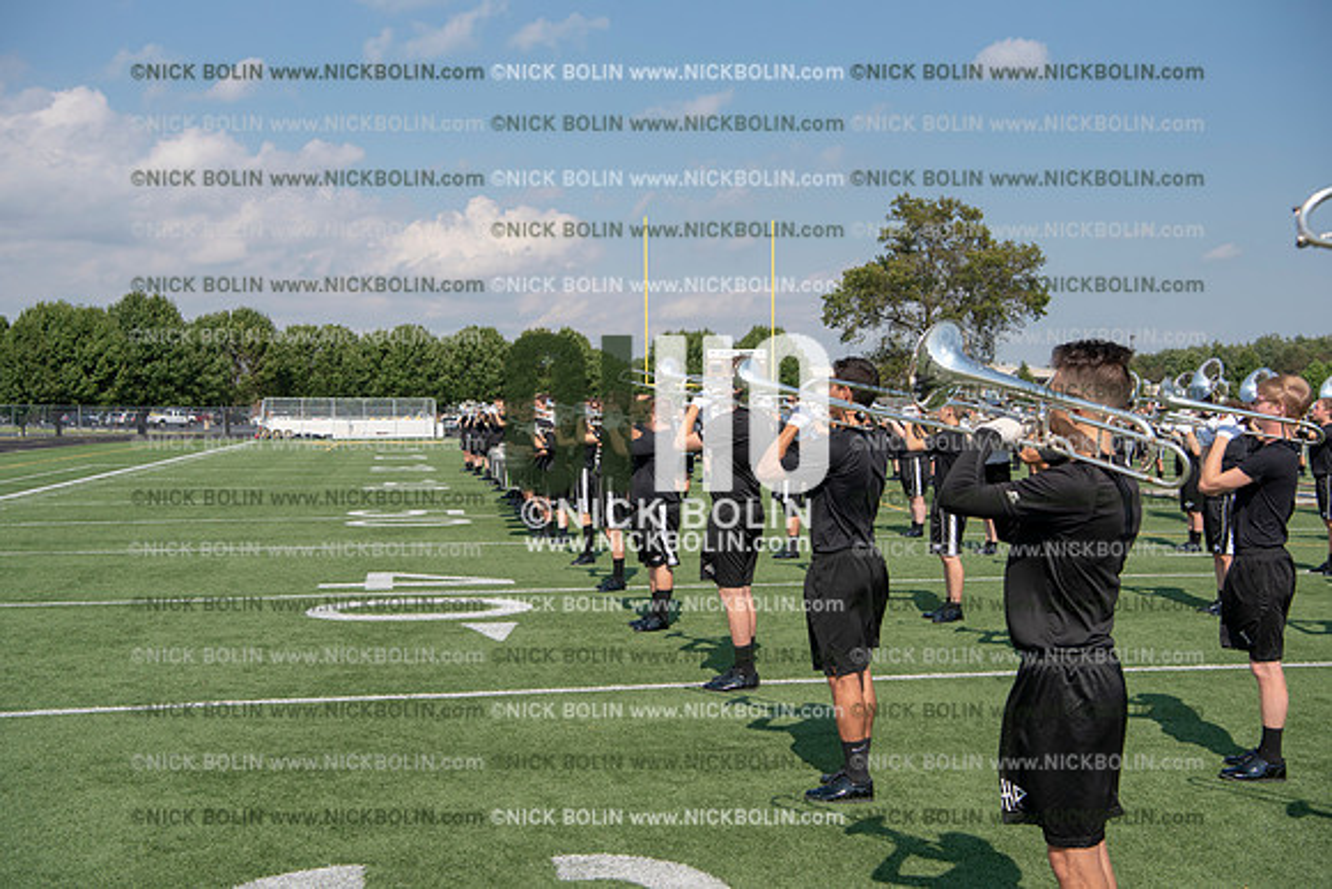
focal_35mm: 38
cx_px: 666
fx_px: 1406
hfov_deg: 50.7
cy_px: 444
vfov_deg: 35.1
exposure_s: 1/1600
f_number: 5.6
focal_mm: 38
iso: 200
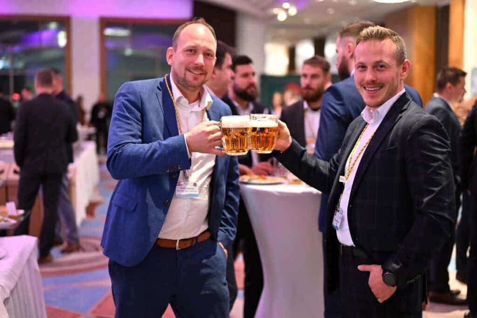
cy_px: 159
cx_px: 238
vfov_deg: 27.0
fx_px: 663
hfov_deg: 39.6
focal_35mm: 50
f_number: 2
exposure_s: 1/80
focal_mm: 50
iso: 3200
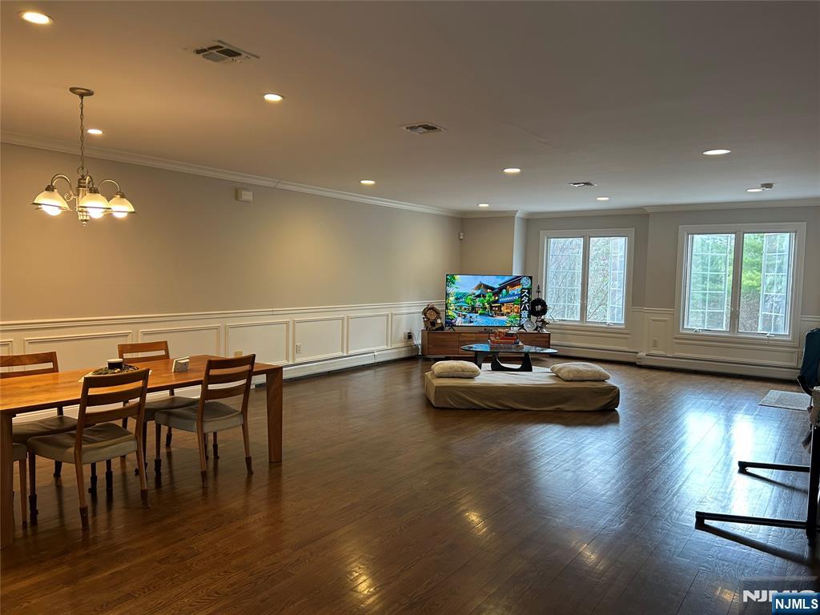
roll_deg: -0.5
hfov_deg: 67.3
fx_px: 616
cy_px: 308
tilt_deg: -3.6
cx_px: 410
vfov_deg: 53.1
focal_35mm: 26
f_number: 1.5
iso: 125
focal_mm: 5.7
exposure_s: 1/120
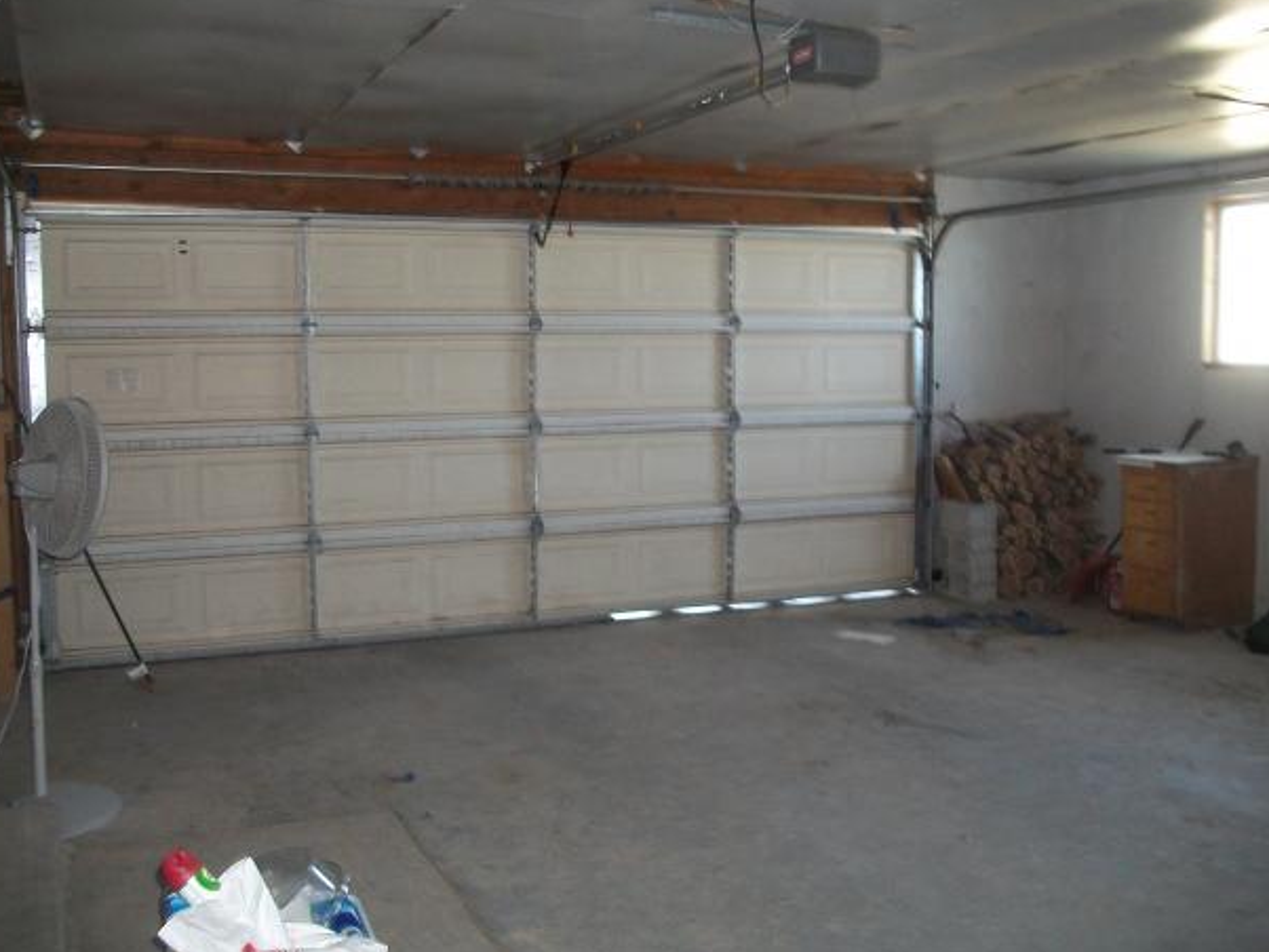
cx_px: 645
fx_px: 1247
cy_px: 491
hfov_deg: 53.9
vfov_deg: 41.8
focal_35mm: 34
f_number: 2.9
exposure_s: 1/30
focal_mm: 5.7
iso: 240
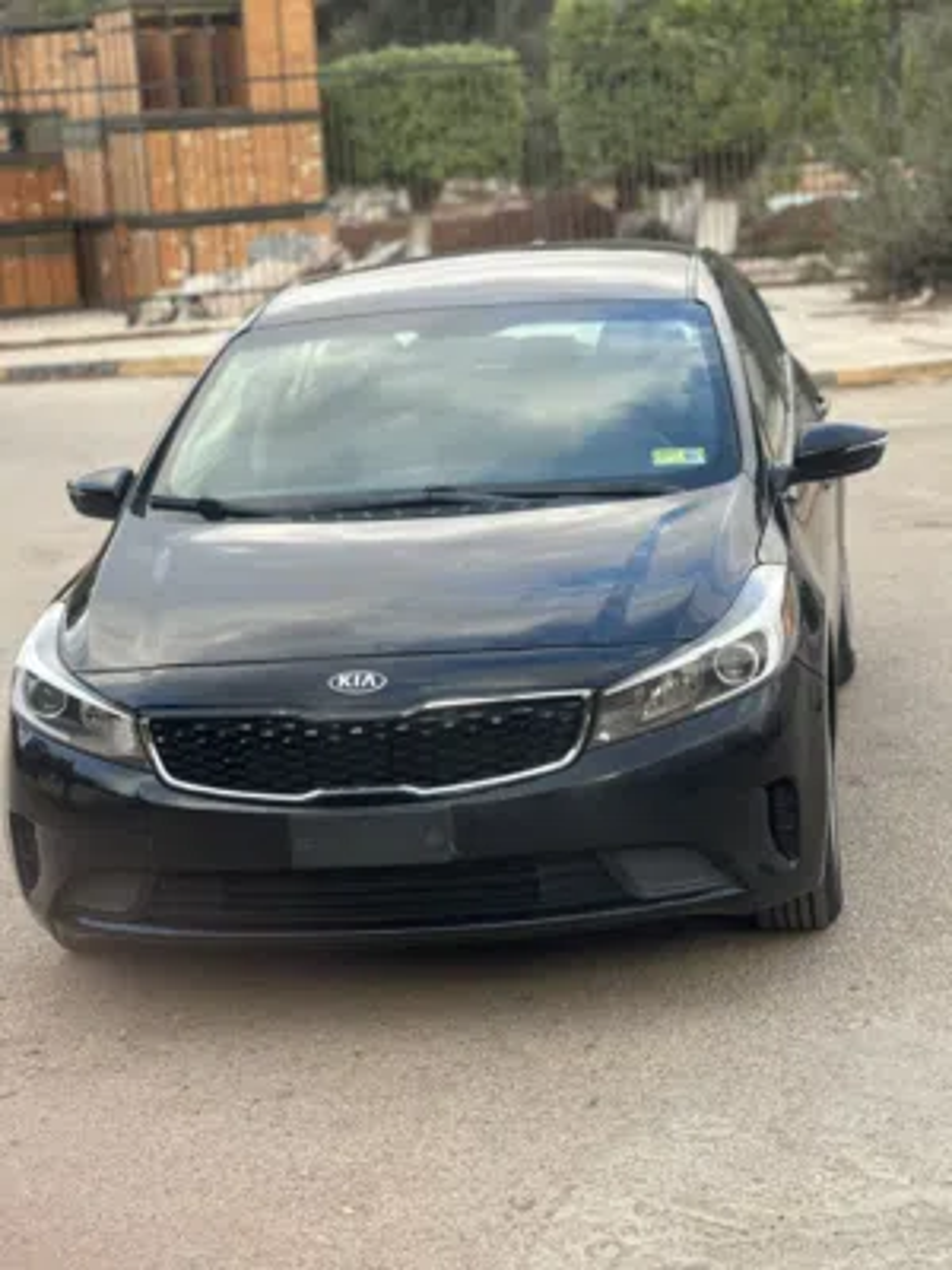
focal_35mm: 77
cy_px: 635
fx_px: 2824
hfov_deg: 19.1
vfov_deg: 25.3
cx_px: 476
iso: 64
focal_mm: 9
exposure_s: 1/121
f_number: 2.8
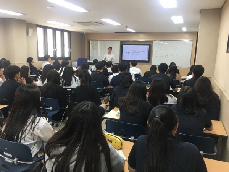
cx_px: 114
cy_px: 86
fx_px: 192
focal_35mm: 29
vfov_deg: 48.2
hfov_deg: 61.7
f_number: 2.2
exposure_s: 1/15
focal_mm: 4.15
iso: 32
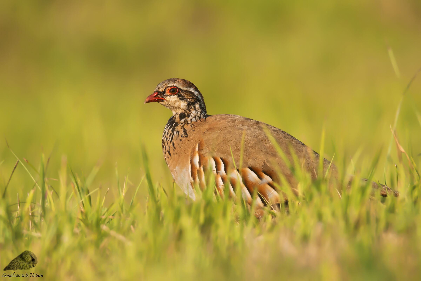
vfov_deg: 1.1
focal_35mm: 1200
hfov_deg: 1.7
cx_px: 210
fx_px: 14035
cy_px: 140
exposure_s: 1/640
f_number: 8
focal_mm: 600
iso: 250
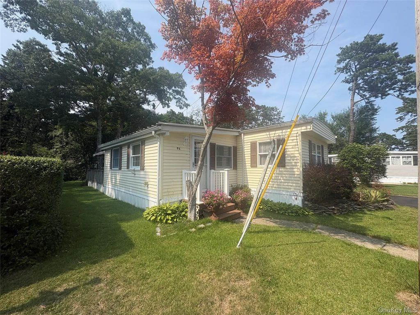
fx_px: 170
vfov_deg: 85.7
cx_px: 210
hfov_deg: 102.1
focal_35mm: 14
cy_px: 158
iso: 50
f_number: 2.2
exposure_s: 1/1832
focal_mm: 2.22
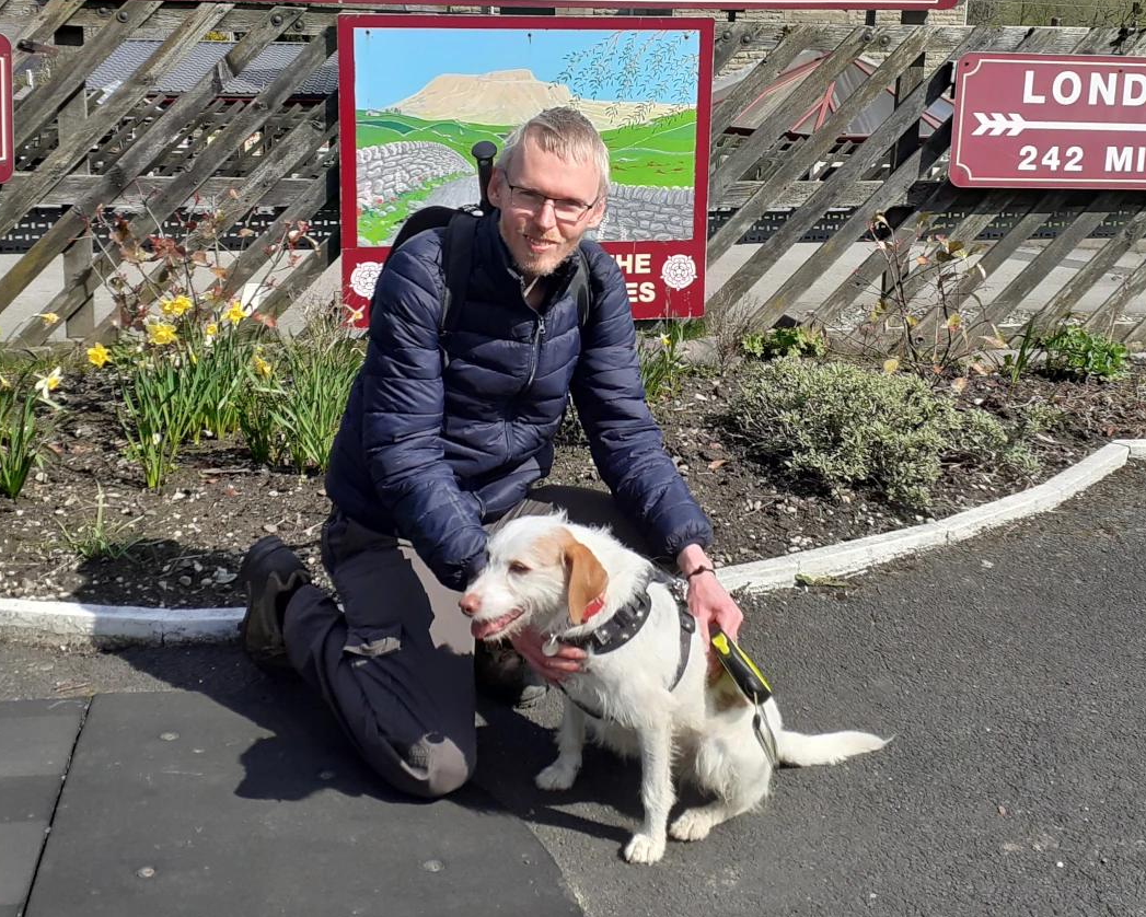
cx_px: 531
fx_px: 984
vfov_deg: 50.0
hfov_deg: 60.4
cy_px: 449
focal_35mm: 29
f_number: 1.9
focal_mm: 3.6
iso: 40
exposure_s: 1/2494
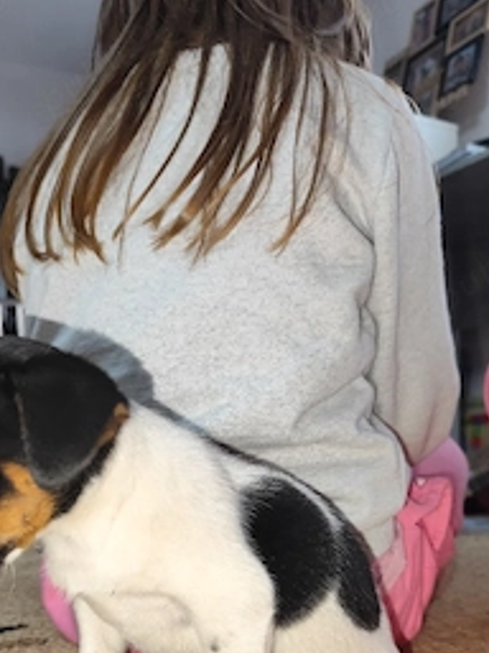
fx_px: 678
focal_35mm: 36
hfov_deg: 39.3
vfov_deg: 49.6
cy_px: 480
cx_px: 173
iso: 640
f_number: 1.65
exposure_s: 1/50
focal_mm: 6.14
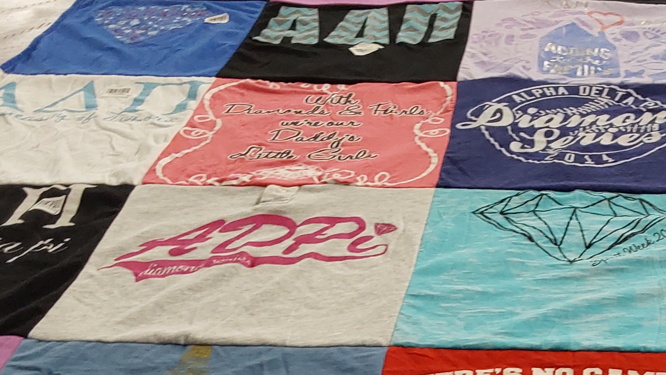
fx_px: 1130
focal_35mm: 64
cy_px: 468
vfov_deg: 17.8
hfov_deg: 31.9
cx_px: 538
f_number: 1.9
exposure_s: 1/50
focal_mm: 2.91
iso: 100
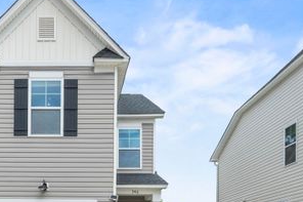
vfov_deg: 45.7
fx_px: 234
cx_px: 72
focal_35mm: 28
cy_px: 139
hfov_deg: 61.7
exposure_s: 1/320
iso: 200
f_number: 7.1
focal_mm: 11
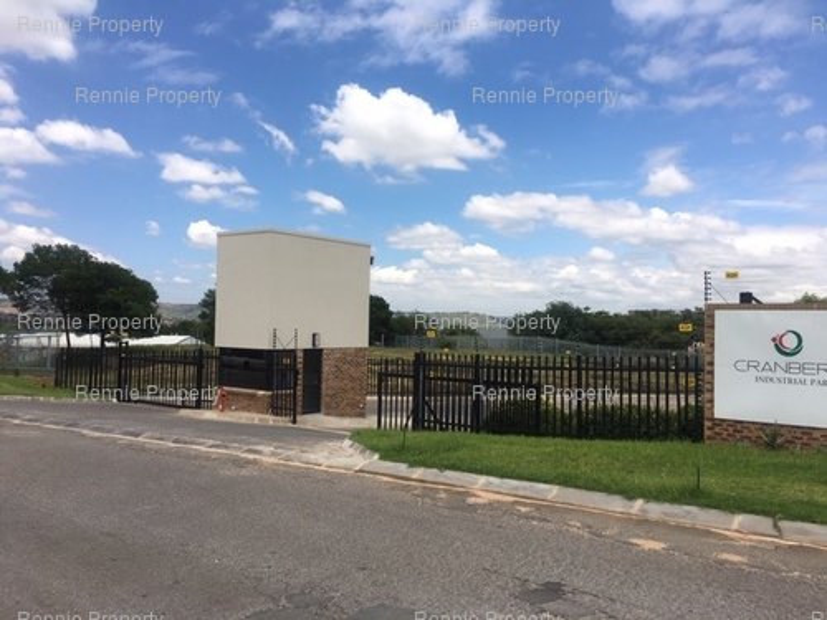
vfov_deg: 48.2
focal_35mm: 29
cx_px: 414
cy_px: 310
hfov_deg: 61.7
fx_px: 693
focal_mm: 4.15
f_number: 2.2
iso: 25
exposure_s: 1/2137
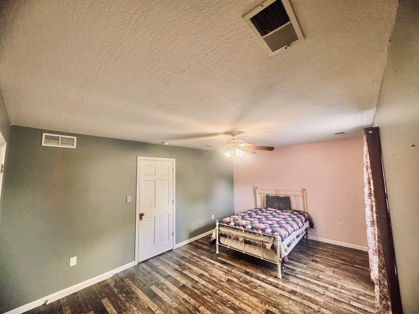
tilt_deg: +5.7
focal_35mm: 14
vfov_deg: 85.7
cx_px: 210
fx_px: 169
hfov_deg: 102.1
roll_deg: +1.5
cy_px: 157
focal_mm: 2.22
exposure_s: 1/60
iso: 320
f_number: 2.2
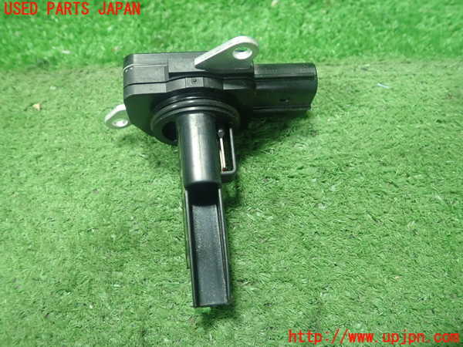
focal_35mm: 30
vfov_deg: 46.8
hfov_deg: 60.0
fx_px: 401
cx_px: 232
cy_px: 174
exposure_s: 1/125
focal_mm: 5.5
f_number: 2.3
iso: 800
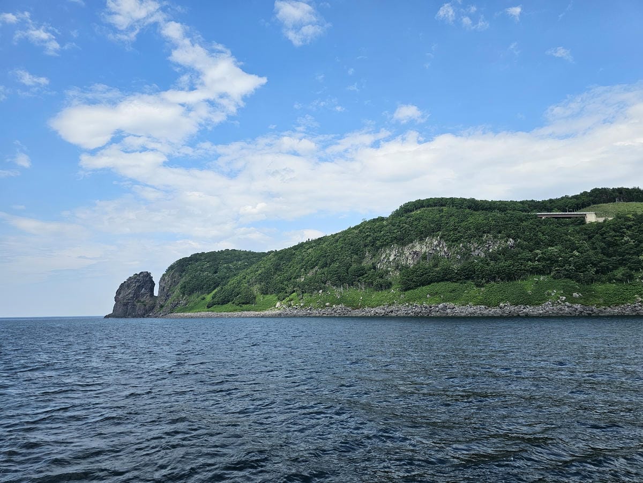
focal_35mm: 23
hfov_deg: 73.9
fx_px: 427
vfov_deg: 58.9
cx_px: 322
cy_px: 242
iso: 25
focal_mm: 6.3
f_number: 1.7
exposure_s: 1/2000
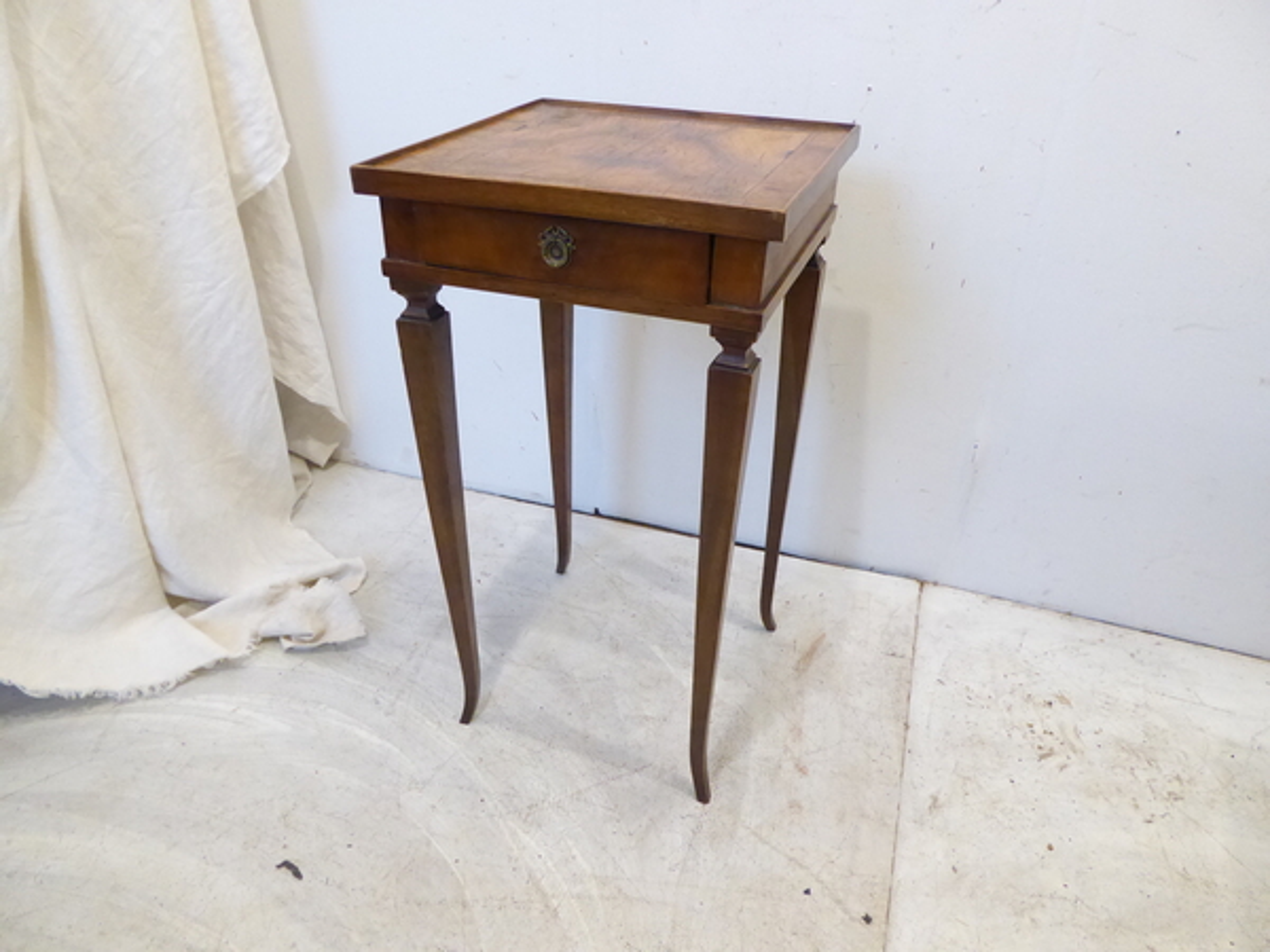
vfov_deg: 54.9
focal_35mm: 25
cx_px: 635
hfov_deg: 69.4
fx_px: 917
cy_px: 476
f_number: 3.3
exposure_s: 1/30
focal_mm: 4.3
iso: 800
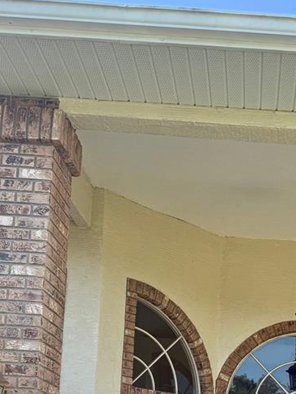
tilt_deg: +6.4
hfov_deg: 23.9
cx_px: 281
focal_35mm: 59
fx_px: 673
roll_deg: -2.2
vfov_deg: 29.9
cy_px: 417
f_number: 1.78
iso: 100
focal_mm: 6.76
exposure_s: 1/1361
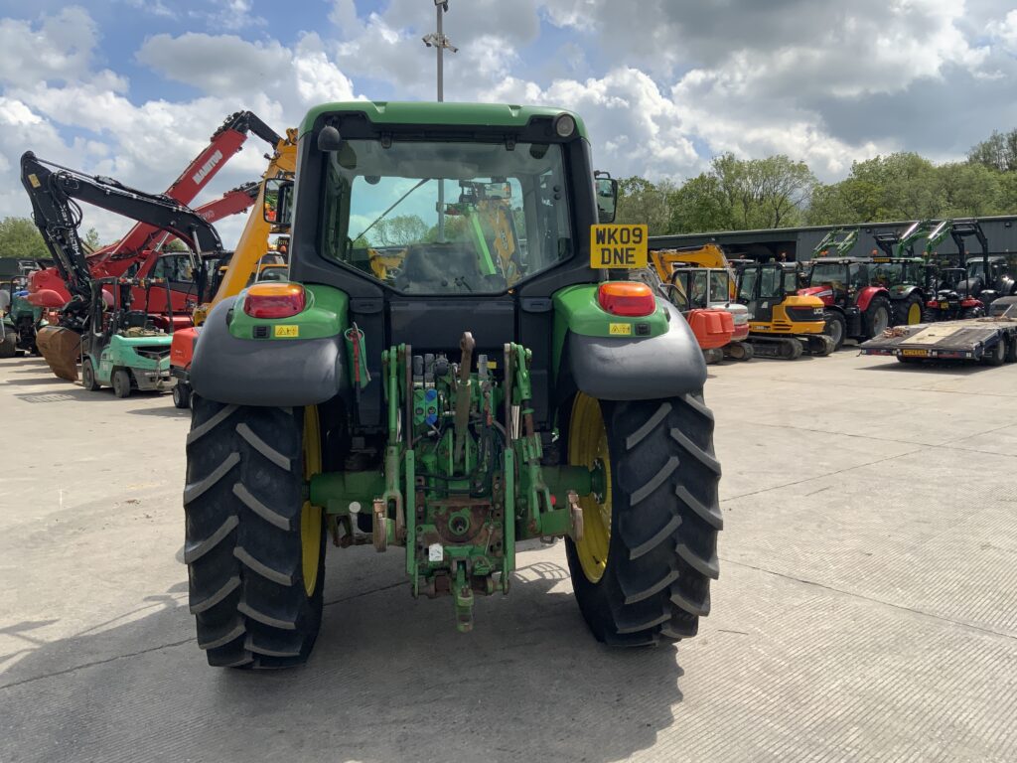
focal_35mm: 29
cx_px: 508
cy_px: 382
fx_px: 852
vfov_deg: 48.2
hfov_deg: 61.7
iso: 16
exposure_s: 1/1786
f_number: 1.8
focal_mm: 3
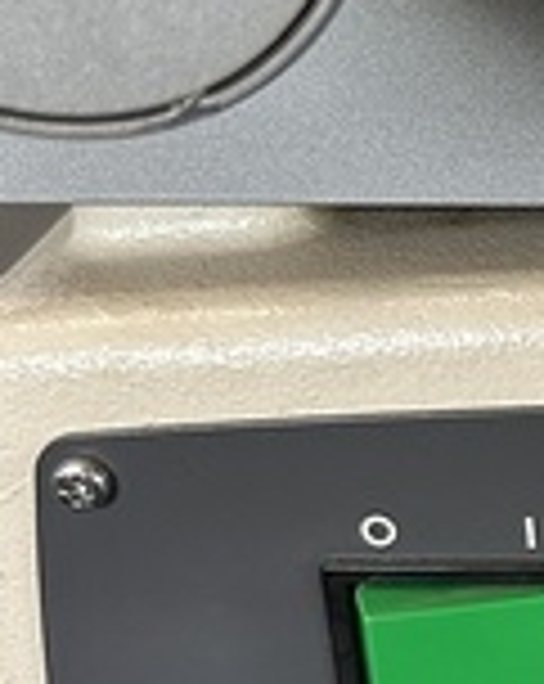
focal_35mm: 107
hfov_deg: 12.6
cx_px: 1079
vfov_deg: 18.0
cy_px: 338
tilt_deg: -26.6
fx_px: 2160
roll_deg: -1.0
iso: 100
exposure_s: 1/121
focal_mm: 5.7
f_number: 1.5
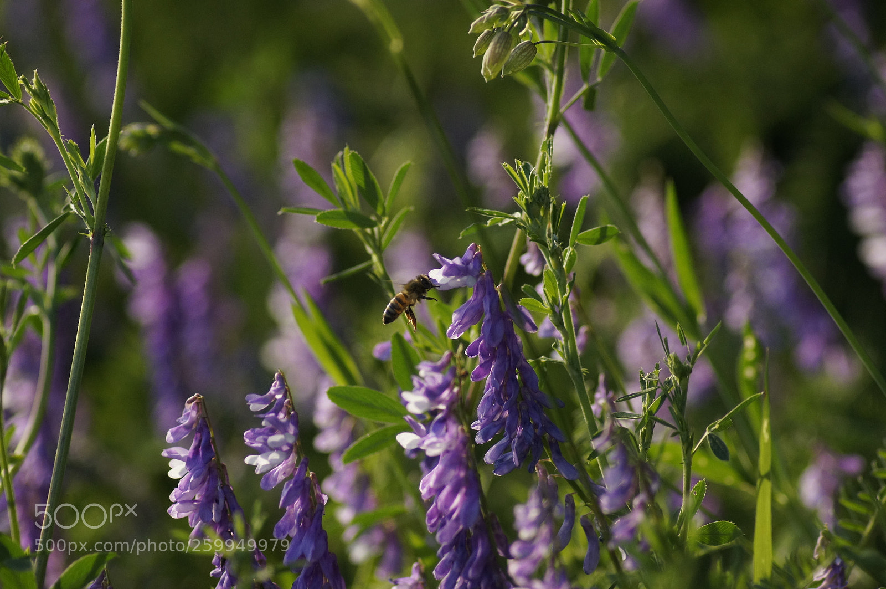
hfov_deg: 10.2
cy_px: 294
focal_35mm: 202
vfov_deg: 6.8
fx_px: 4978
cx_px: 443
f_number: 5
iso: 800
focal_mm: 135
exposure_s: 1/2000
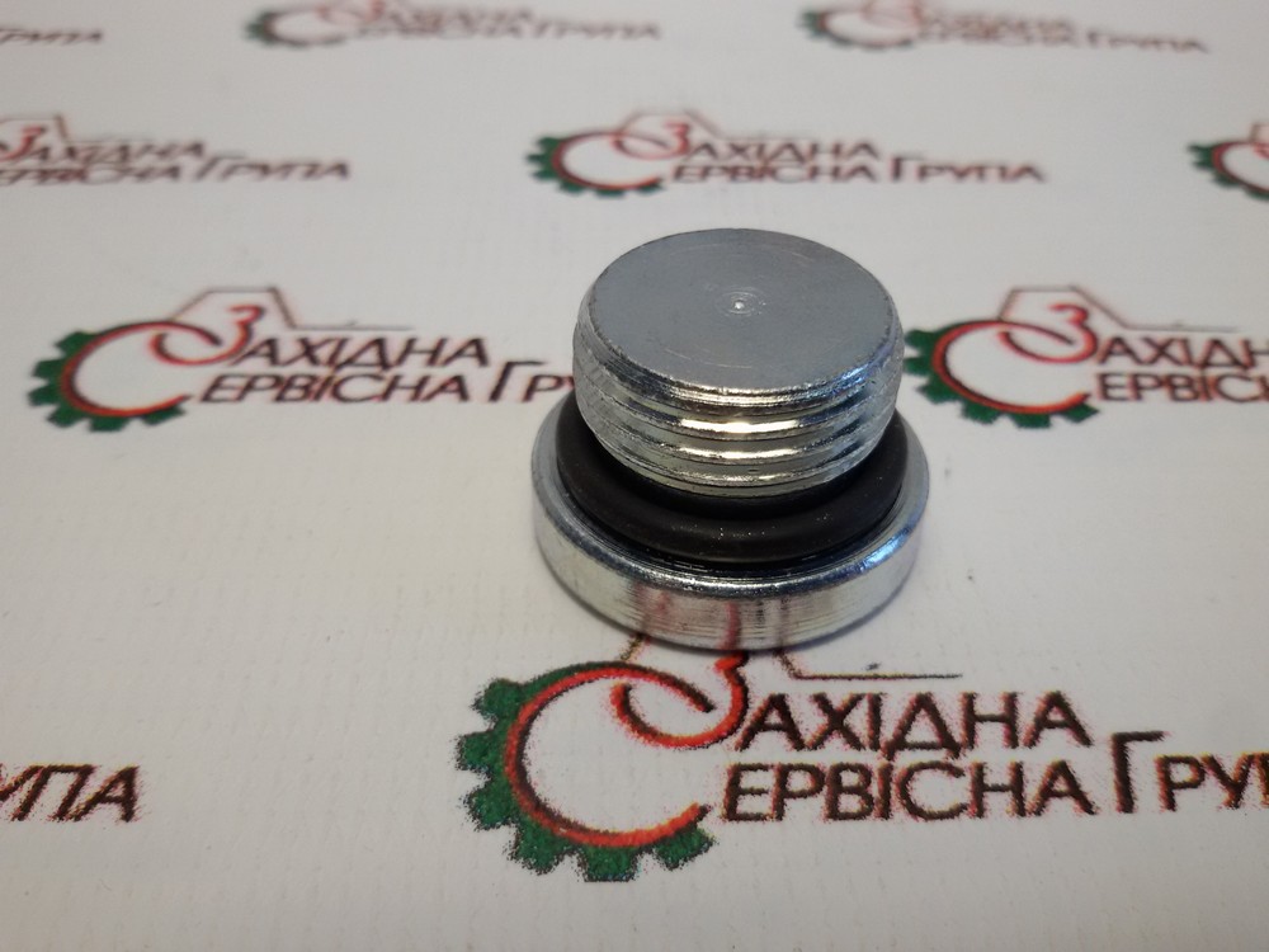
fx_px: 1136
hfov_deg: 58.4
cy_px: 476
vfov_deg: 45.4
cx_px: 634
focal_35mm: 31
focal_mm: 2.93
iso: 64
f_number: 2.4
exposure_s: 1/100
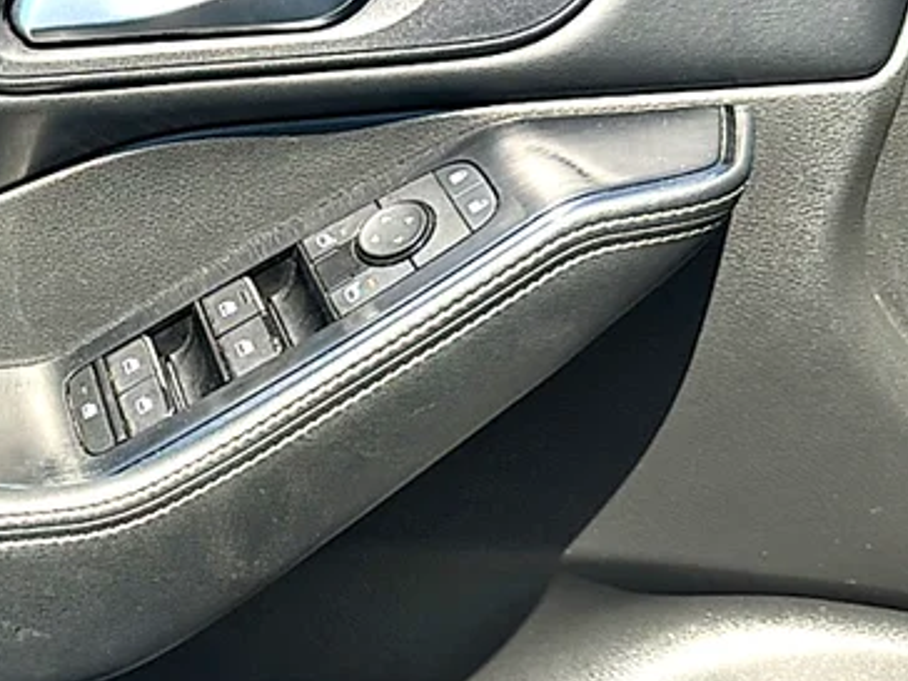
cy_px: 291
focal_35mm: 50
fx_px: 1312
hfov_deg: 35.4
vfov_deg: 29.1
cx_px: 55
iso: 80
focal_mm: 6.86
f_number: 1.78
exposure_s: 1/768
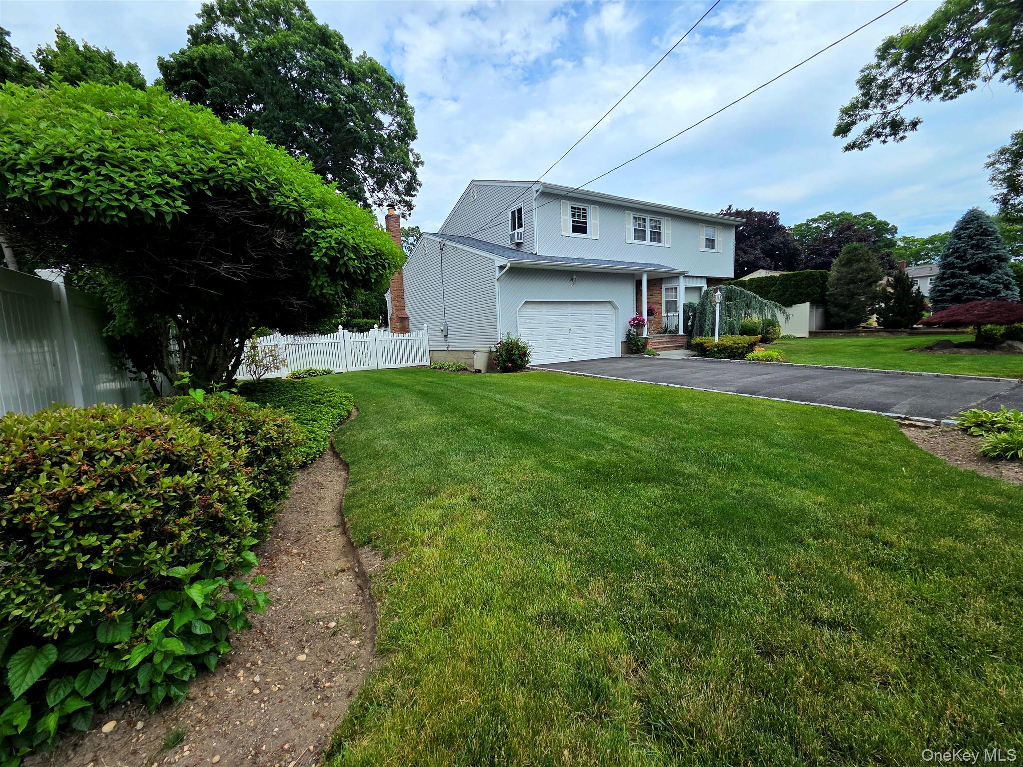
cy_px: 384
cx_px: 512
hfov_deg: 106.2
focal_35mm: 13
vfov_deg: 89.9
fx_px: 384
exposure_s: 1/2500
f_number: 2.2
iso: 50
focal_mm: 2.2
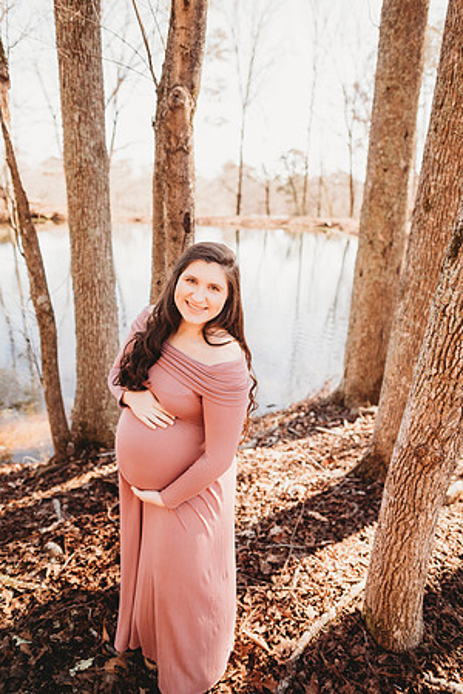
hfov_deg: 53.1
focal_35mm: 24
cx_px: 232
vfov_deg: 73.7
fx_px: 463
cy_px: 347
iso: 100
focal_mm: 24
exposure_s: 1/250
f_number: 2.2
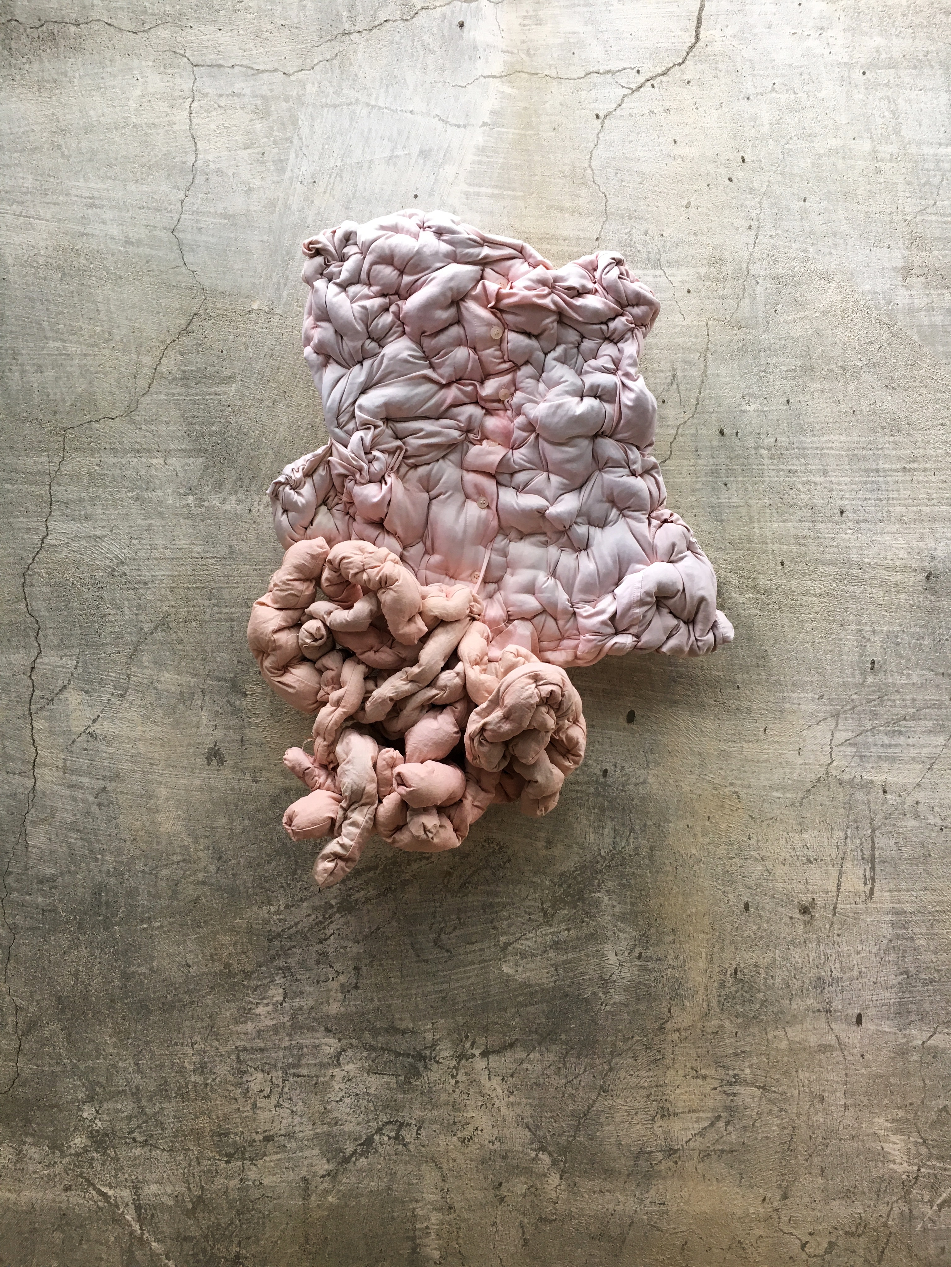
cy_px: 634
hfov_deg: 48.2
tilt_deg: -4.9
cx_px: 476
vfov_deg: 61.7
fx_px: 1062
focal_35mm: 29
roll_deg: -1.1
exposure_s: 1/33
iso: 50
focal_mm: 4.15
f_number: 2.2
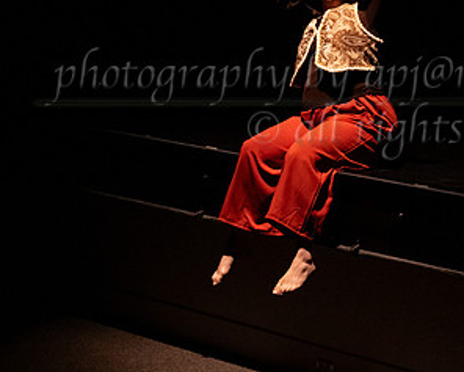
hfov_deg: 13.8
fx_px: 1896
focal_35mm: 138
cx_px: 419
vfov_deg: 11.2
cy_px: 100
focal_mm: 75
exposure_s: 1/320
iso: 4000
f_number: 4
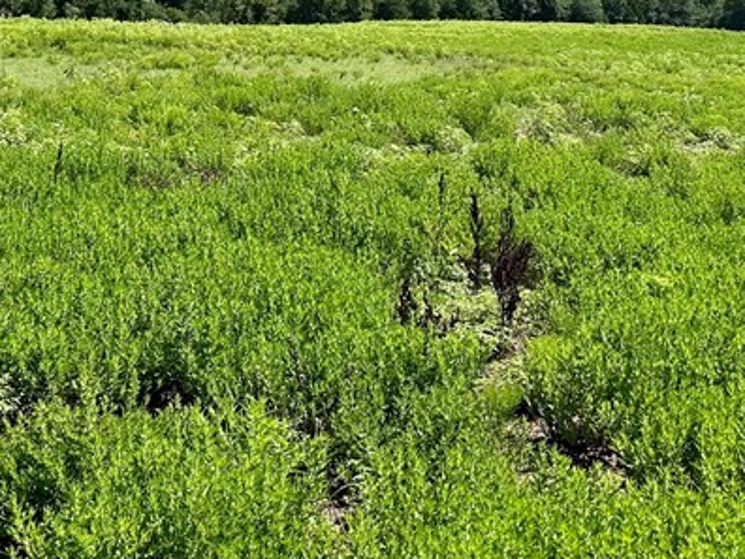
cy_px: 21
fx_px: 1334
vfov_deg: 22.8
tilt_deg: -1.6
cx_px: 265
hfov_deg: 31.0
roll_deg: -2.2
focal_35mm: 62
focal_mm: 6.86
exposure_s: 1/5263
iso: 80
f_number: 1.78
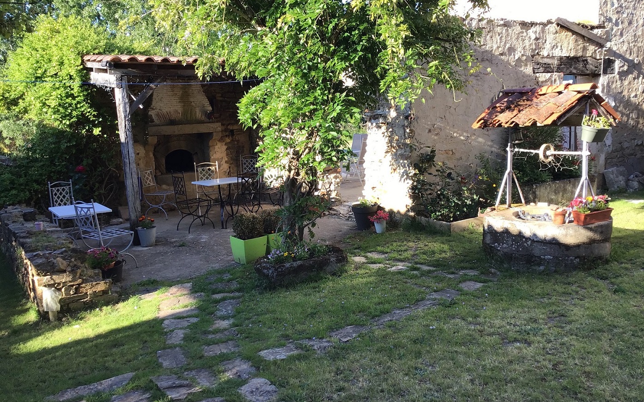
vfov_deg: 38.3
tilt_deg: -9.4
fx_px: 579
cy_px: 192
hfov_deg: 58.1
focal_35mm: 33
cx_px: 323
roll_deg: +3.7
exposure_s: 1/183
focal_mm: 3.3
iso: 25
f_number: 2.4
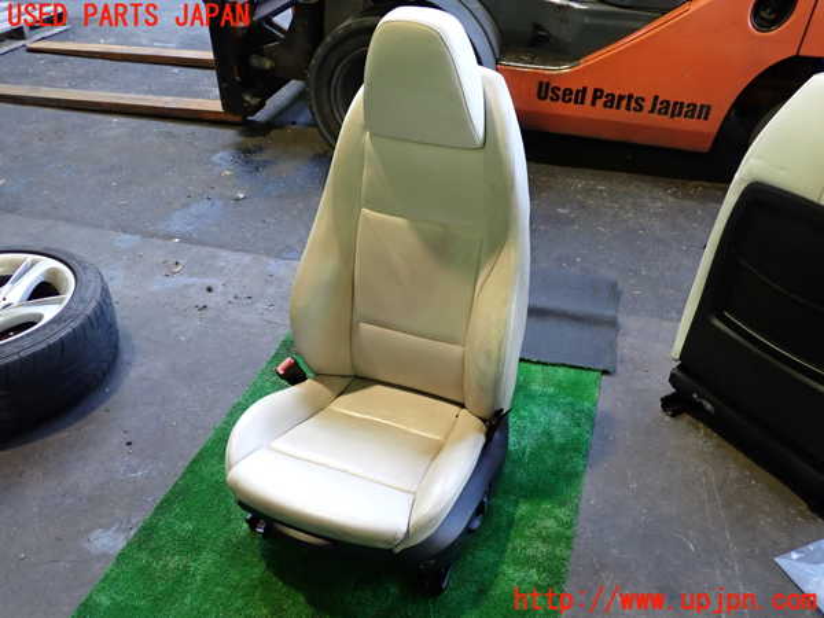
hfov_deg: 60.0
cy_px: 309
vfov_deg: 46.8
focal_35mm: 30
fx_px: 714
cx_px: 412
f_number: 2.3
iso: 400
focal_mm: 5.4
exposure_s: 1/30
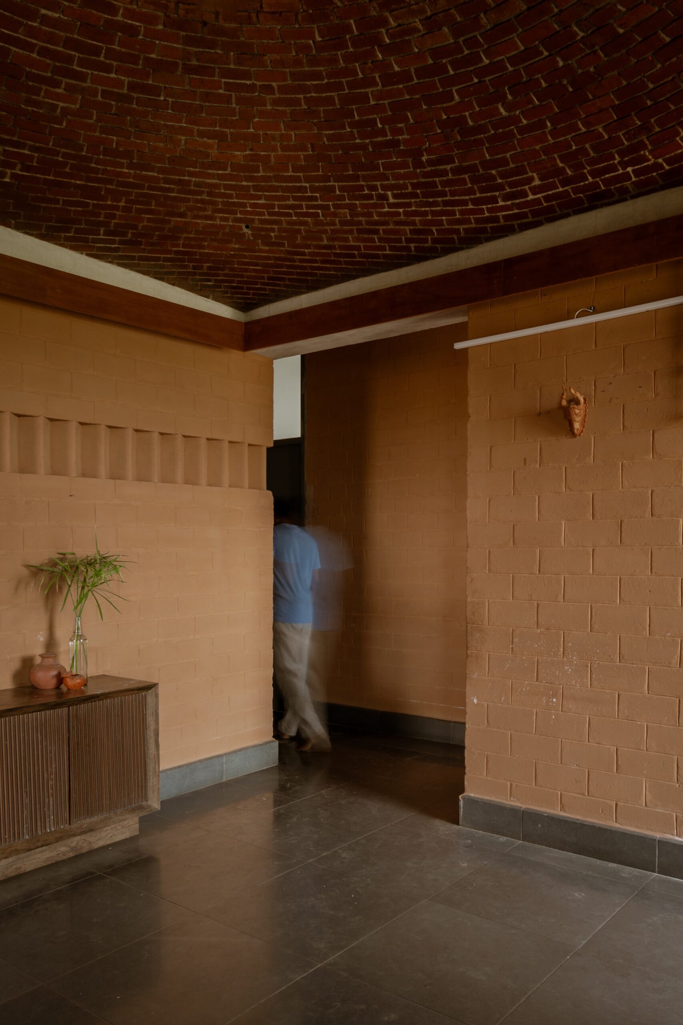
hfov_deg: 53.1
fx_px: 683
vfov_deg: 73.7
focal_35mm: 24
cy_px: 512
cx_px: 342
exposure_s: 1.6
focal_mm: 16
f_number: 8
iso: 100
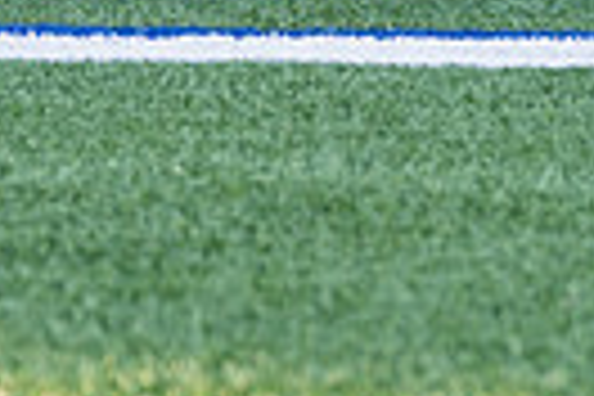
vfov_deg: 3.3
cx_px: 675
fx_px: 6896
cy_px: -512
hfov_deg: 4.9
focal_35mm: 418
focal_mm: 87
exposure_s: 1/500
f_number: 2.8
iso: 200
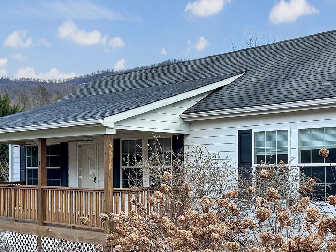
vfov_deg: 28.5
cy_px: 156
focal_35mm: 51
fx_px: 495
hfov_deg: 37.3
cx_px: 206
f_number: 1.78
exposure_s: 1/1072
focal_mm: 6.86
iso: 80
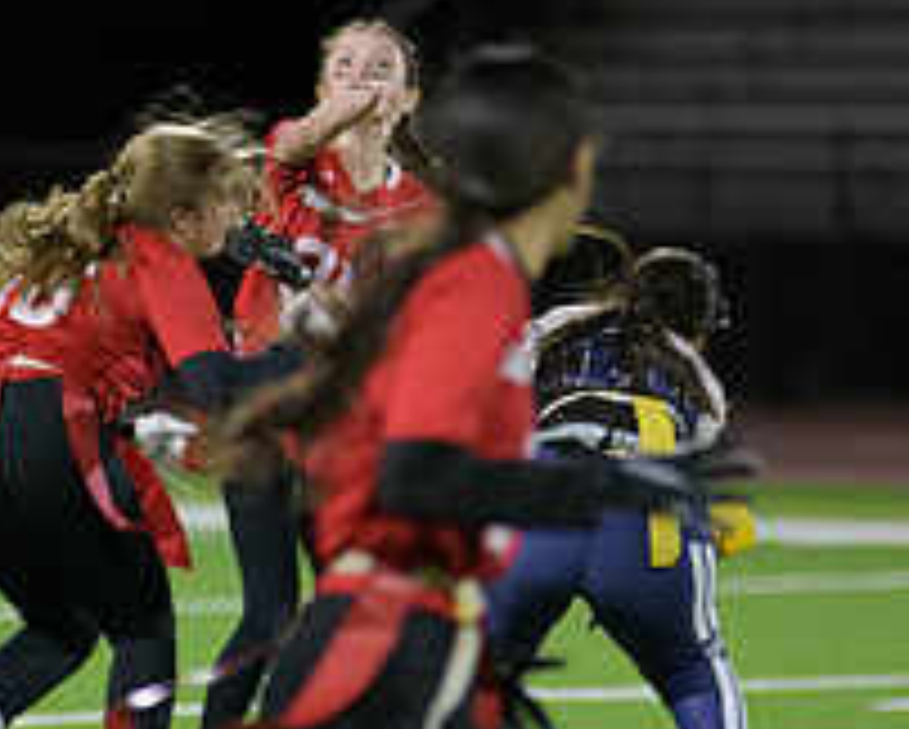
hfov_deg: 3.6
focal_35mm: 538
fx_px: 14488
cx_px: 288
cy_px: 286
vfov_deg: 2.9
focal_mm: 200
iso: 3200
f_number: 2.8
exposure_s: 1/640
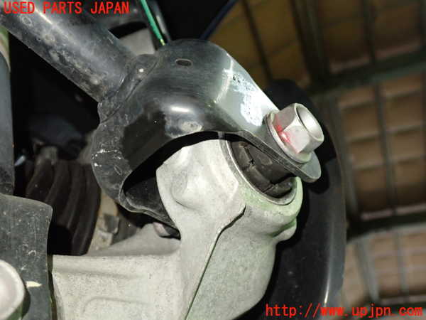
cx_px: 213
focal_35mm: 36
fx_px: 443
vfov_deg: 39.7
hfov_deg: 51.4
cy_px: 160
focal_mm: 6.37
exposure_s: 1/40
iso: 640
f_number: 2.5
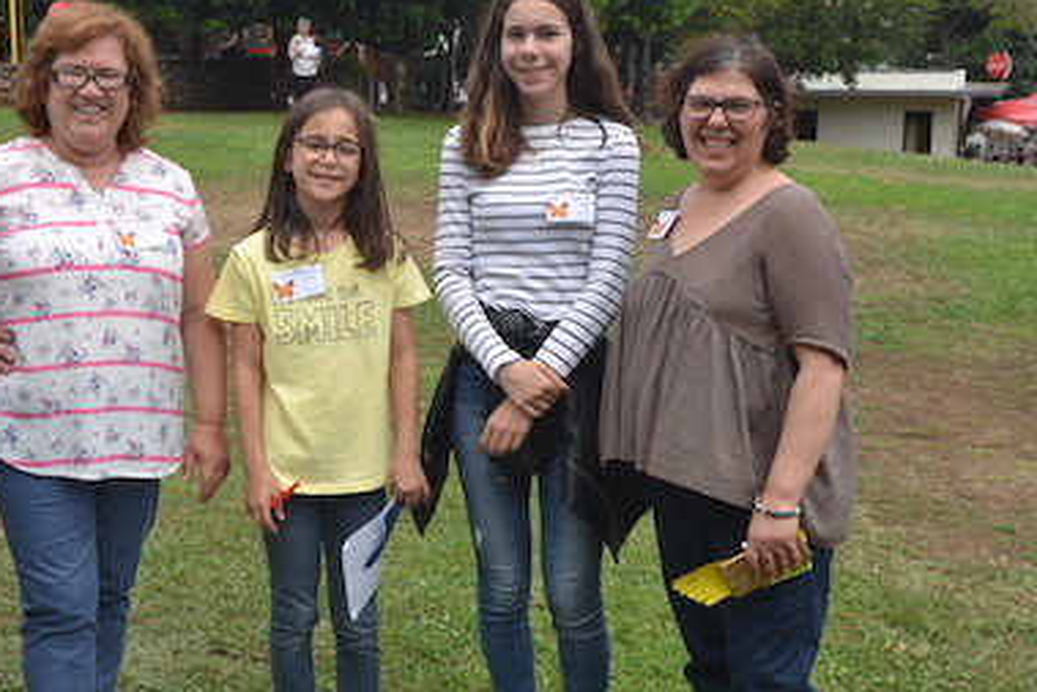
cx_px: 265
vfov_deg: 22.3
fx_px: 1758
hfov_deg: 32.3
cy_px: 371
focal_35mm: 61
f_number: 7.1
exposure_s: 1/200
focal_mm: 22
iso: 100
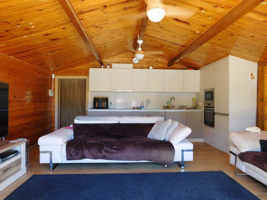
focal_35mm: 23
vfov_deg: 58.8
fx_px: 177
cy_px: 100
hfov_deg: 74.0
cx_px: 134
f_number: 3
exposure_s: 1/50
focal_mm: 4
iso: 125
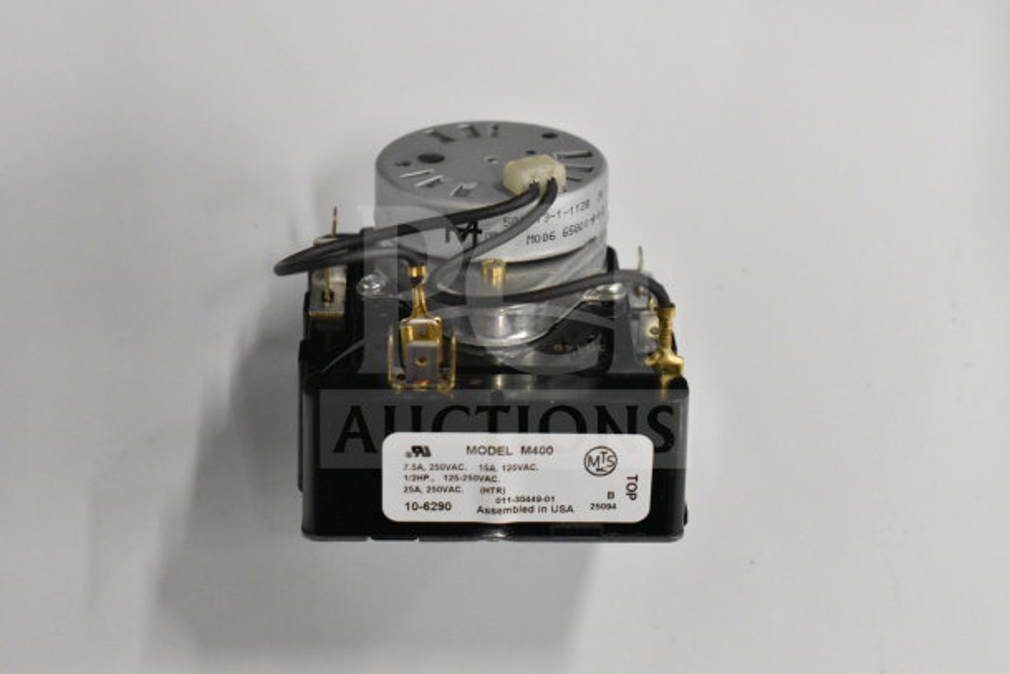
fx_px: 2315
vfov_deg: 16.6
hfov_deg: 24.6
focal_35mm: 82
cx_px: 505
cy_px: 337
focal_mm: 55
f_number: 5.6
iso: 8000
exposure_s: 1/100
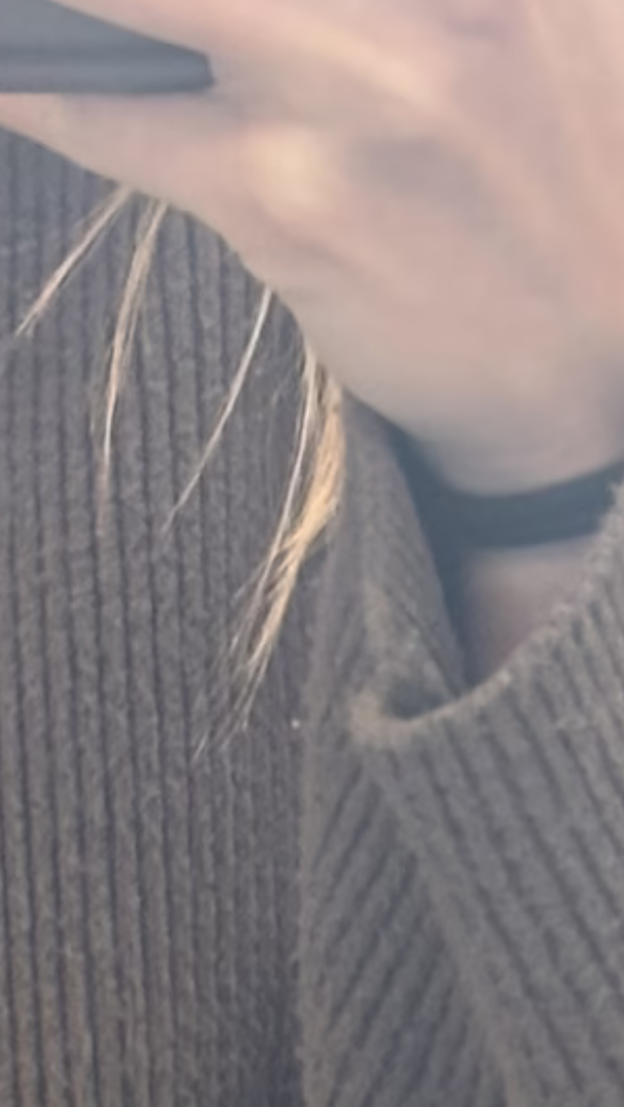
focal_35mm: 273
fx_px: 8024
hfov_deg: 4.5
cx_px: 138
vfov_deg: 7.5
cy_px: 2479
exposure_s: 1/50
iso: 100
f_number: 1.6
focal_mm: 5.96
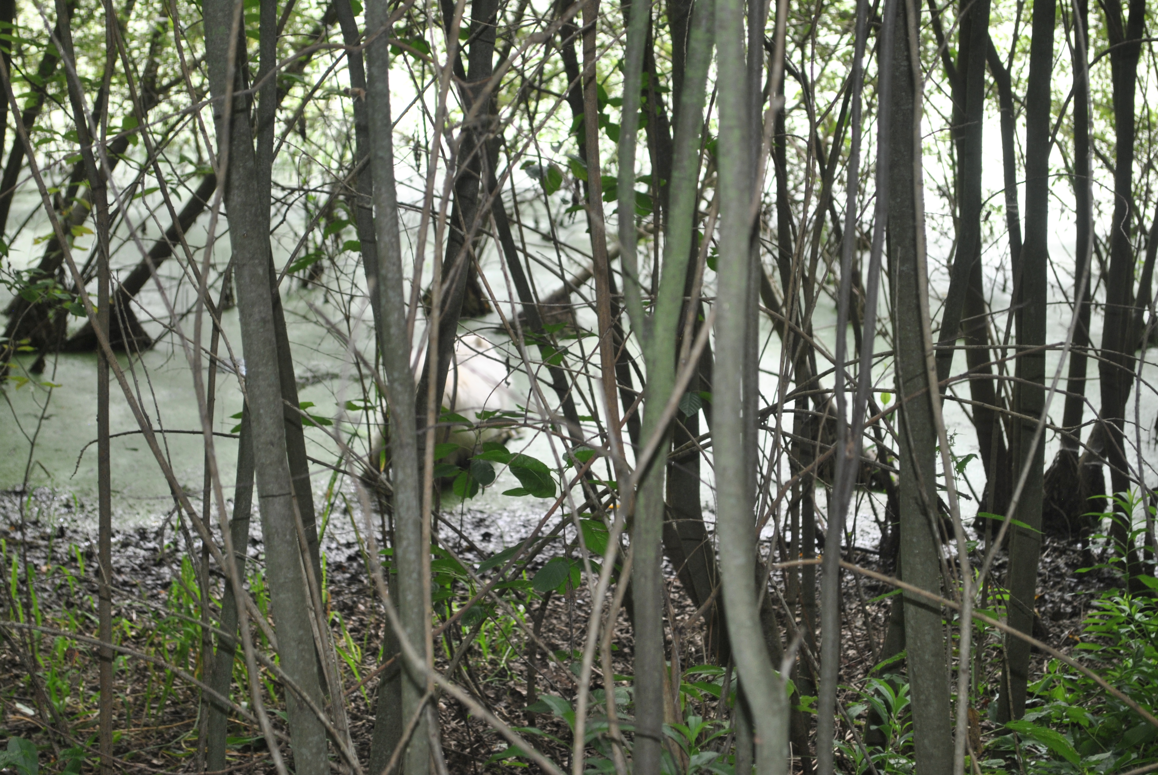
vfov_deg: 16.6
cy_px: 388
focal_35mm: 82
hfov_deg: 24.6
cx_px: 579
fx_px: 2657
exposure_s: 1/60
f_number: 5.6
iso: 200
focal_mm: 55
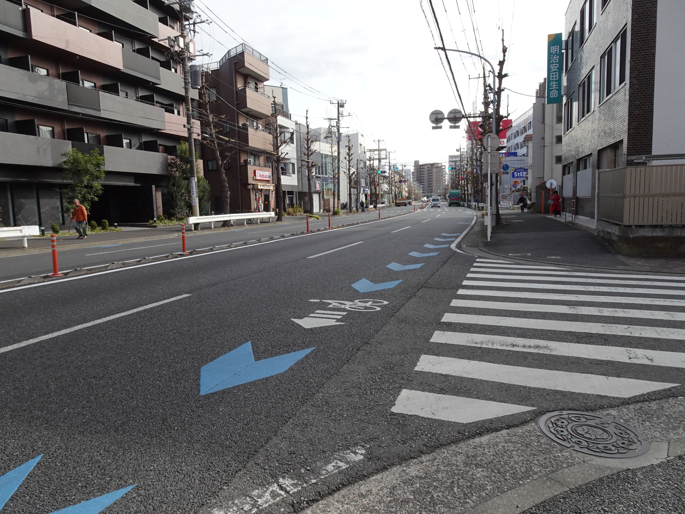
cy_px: 257
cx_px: 342
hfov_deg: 71.6
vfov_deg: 56.8
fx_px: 475
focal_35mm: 24
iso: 100
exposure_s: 1/640
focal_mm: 4.25
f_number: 3.5
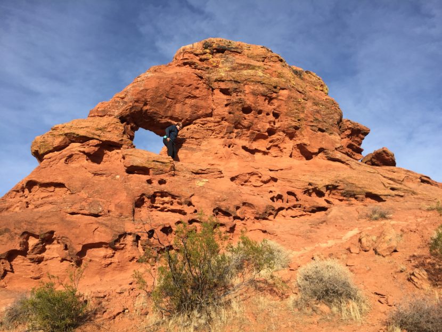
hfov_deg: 61.6
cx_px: 221
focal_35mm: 29
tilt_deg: +24.4
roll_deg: -1.0
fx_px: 370
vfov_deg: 48.3
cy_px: 166
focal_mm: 4.15
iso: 32
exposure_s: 1/1236
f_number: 2.2
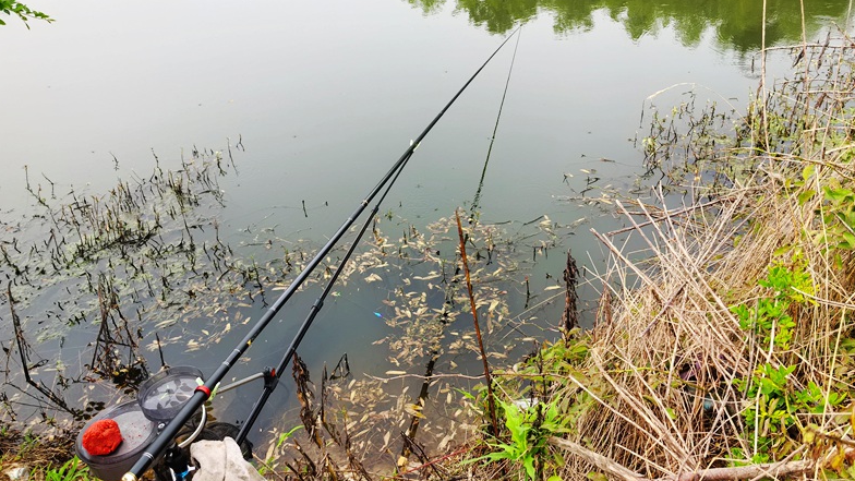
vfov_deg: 38.9
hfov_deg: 64.3
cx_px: 425
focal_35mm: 30
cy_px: 269
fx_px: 680
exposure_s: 1/999
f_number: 2
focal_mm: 5.75
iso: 64
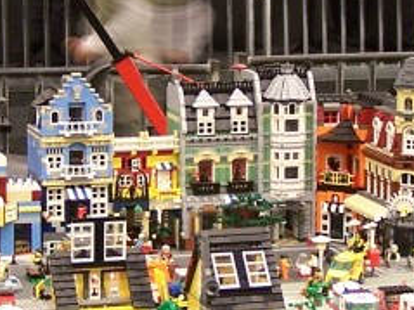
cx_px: 227
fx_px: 1948
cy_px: 185
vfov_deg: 9.1
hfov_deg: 12.1
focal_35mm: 163
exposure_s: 1/2
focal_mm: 6.3
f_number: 2.8
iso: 80
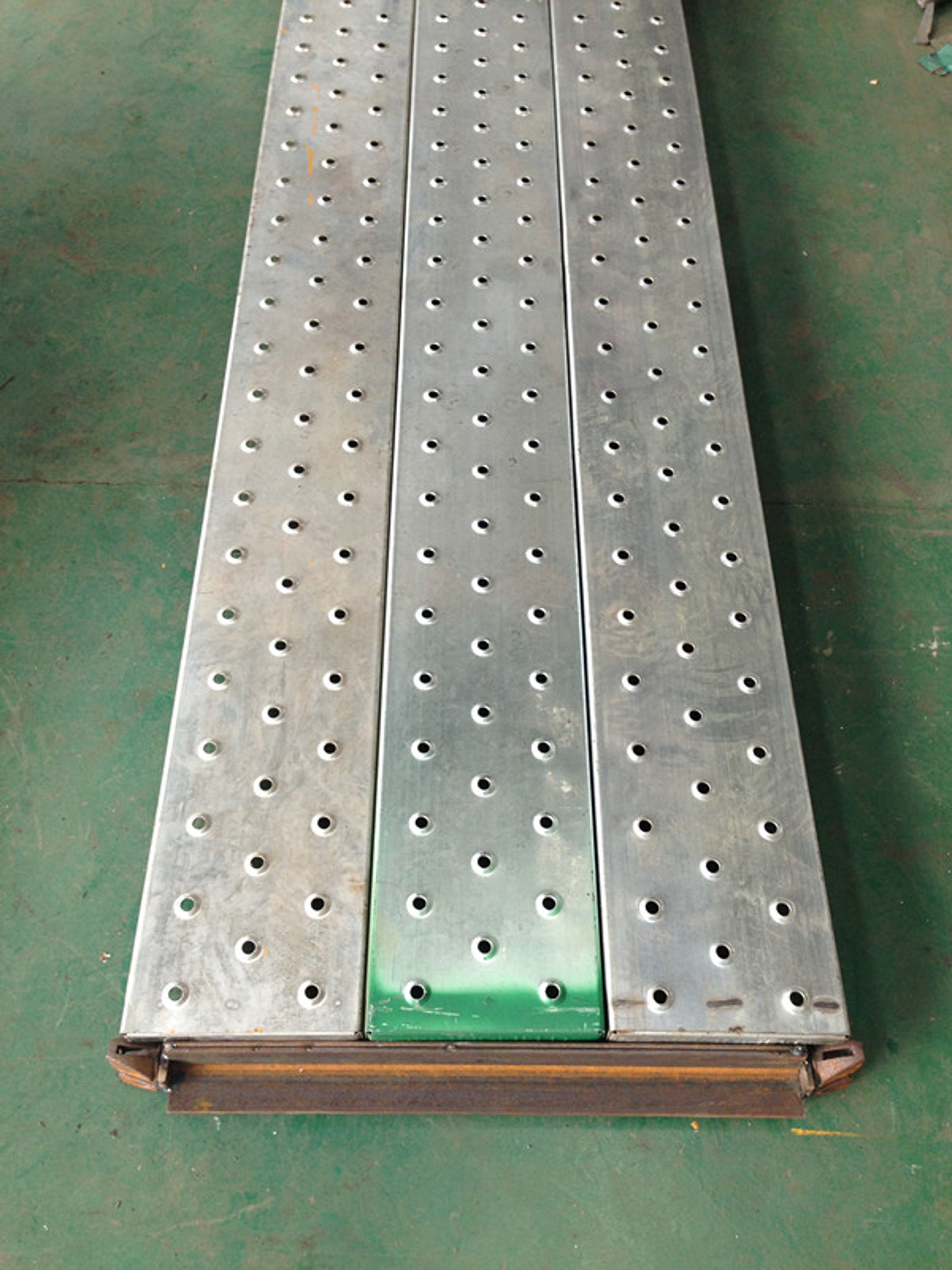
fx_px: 1210
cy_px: 635
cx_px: 476
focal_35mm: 33
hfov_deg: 42.9
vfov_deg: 55.4
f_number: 2.4
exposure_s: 1/60
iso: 64
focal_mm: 4.12
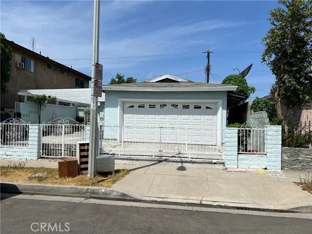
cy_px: 117
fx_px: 234
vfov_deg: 53.1
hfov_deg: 67.3
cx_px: 156
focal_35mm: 26
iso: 50
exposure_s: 1/8000
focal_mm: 5.7
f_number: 1.5
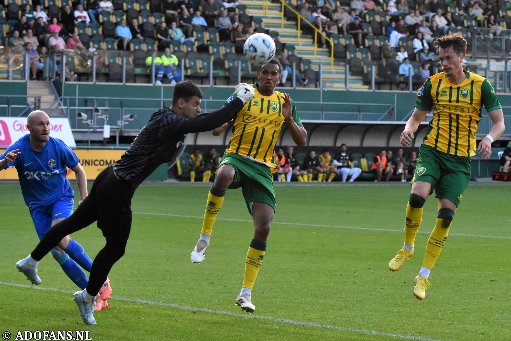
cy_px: 170
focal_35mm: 105
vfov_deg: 13.0
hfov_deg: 19.5
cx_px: 256
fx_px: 1490
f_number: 4
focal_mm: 70
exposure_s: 1/1000
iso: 2800
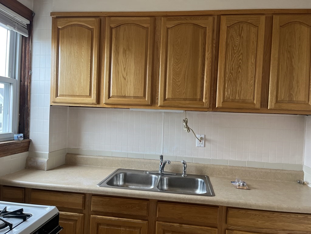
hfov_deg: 67.3
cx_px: 156
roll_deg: -2.9
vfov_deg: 53.1
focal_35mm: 26
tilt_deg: -2.0
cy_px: 117
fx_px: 234
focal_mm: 5.1
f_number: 1.6
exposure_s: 1/101
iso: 125
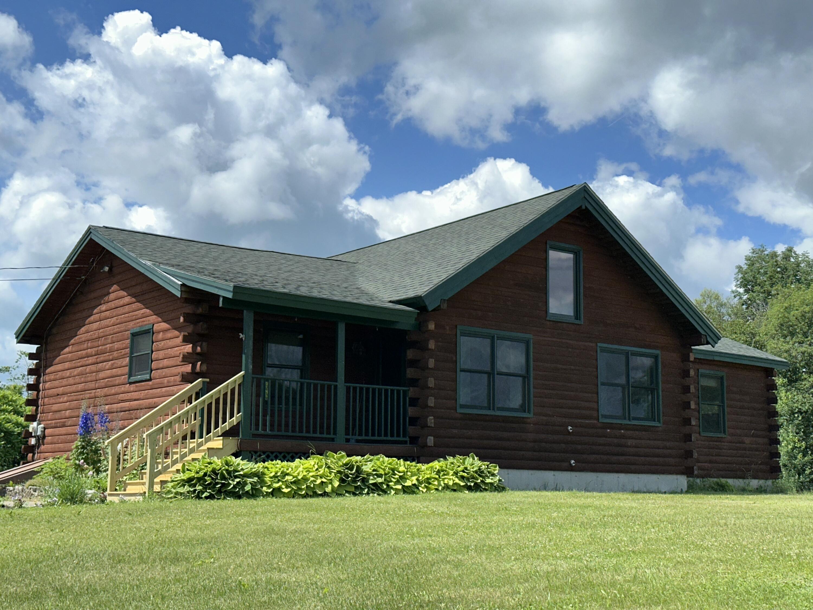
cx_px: 406
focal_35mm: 48
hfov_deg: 39.7
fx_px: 1127
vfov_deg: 30.3
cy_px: 305
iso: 64
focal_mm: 6.86
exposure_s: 1/6211
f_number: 1.78
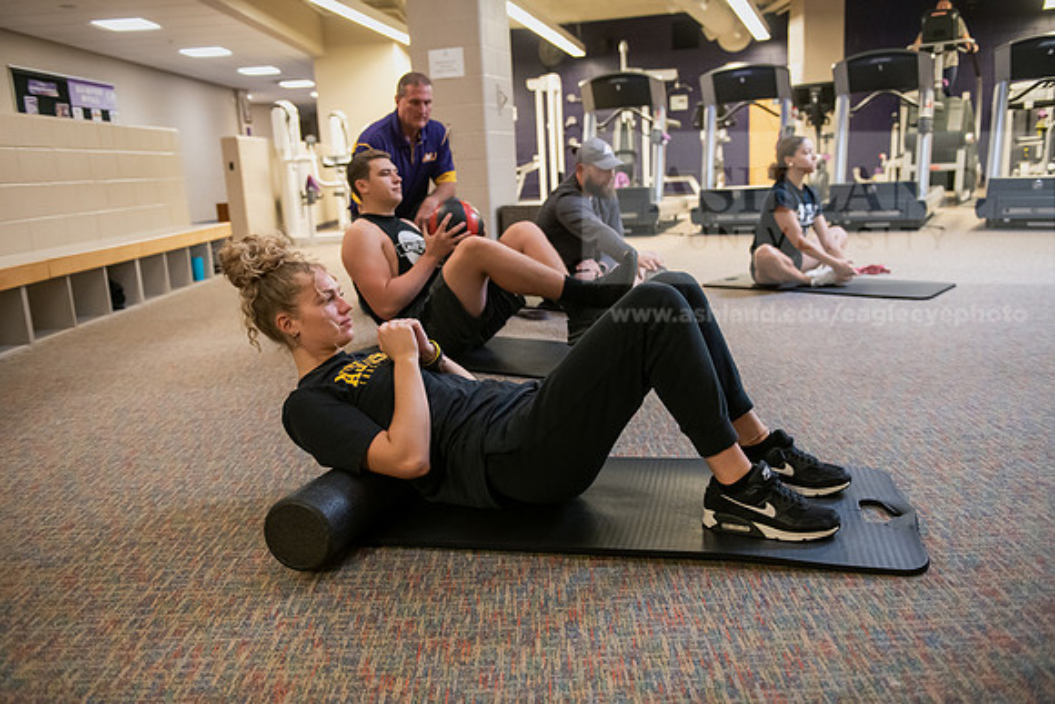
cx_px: 528
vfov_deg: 45.0
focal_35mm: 29
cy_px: 352
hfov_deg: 63.6
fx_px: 850
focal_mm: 29
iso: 2000
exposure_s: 1/200
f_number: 3.2
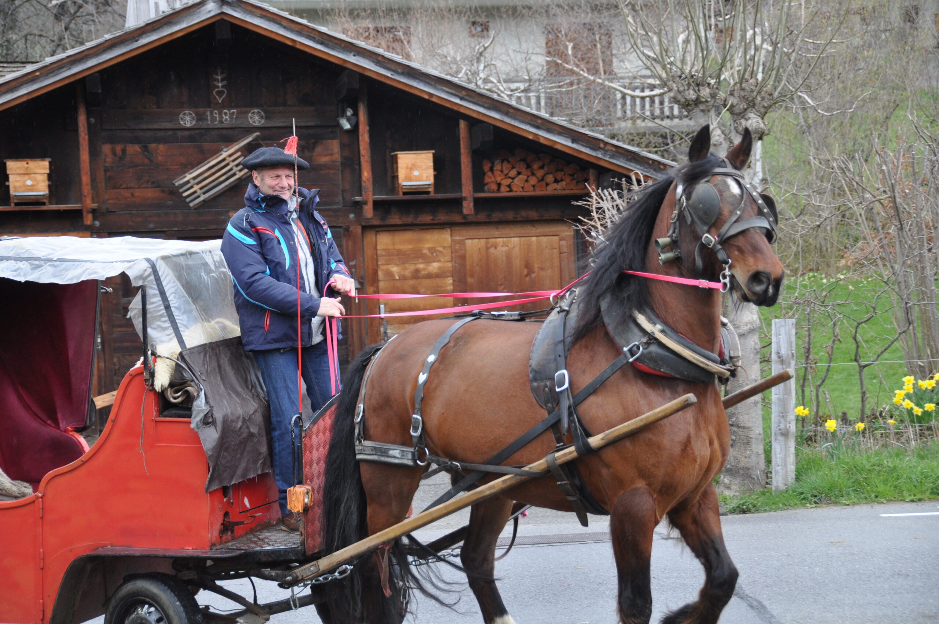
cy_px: 312
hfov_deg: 21.9
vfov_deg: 14.7
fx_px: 2423
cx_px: 470
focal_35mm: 93
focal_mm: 62
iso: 720
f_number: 4.8
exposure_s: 1/250
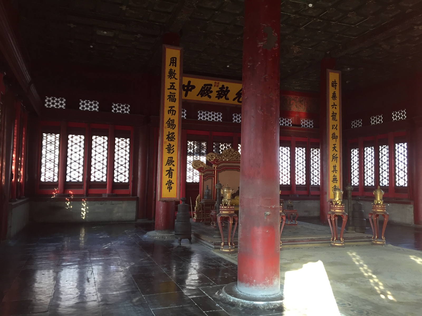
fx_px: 354
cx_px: 211
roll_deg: -0.7
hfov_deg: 61.7
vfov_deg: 48.2
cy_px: 158
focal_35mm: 29
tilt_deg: +4.8
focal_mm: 4.15
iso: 100
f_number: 2.2
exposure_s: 1/33
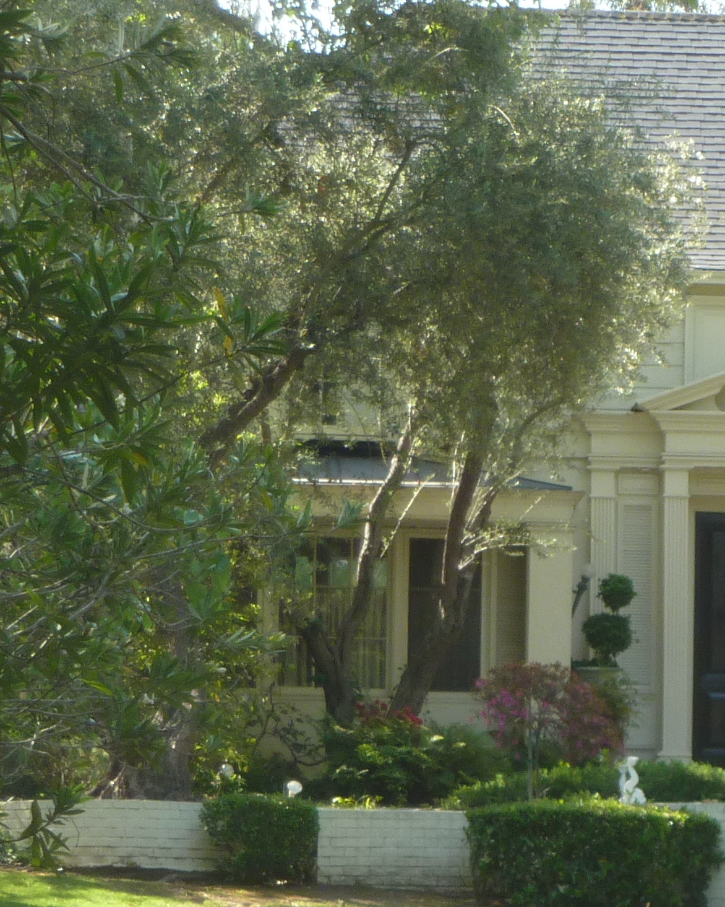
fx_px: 6330
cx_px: 851
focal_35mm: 236
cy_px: 747
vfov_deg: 8.2
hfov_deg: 6.5
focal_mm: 14.8
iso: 100
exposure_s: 1/60
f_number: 4.8
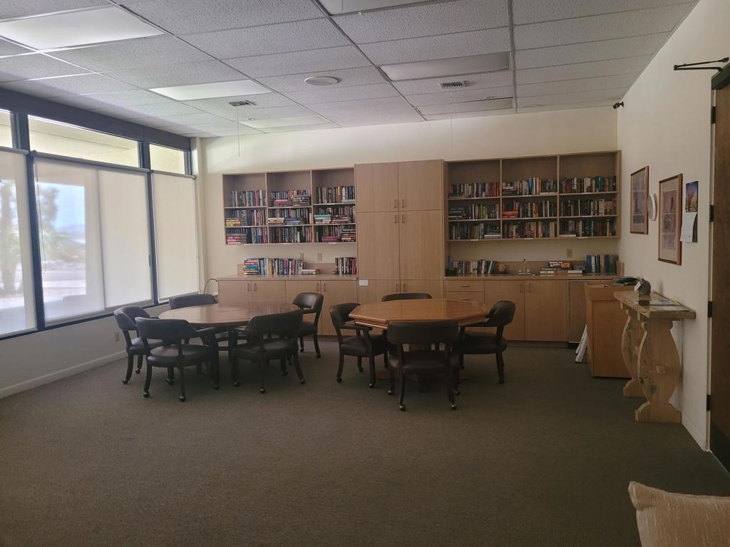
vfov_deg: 53.1
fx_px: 548
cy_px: 274
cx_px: 365
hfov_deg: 67.3
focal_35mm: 26
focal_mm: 5.4
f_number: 1.8
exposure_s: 1/40
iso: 400
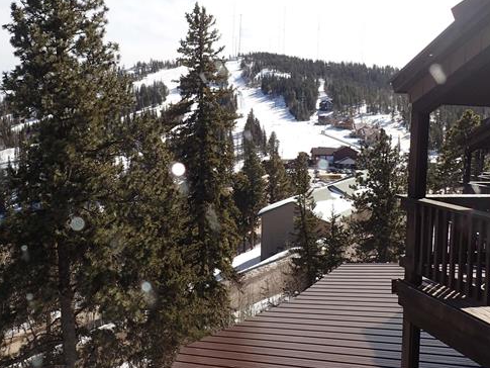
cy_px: 152
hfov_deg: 54.8
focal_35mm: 33
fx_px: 467
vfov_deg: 42.8
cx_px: 188
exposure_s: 1/200
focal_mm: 4.5
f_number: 8
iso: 100
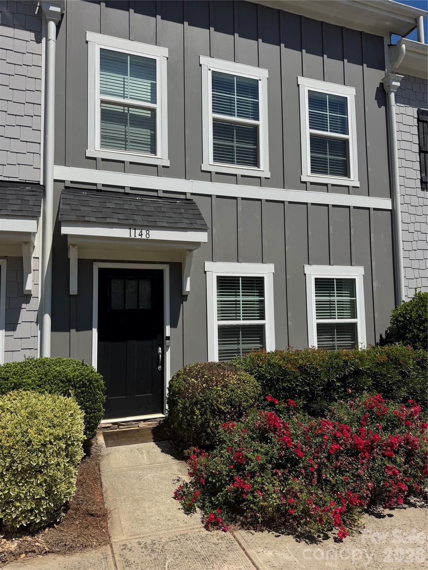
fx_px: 396
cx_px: 214
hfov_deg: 56.8
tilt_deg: +4.1
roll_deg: +0.9
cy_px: 285
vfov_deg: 71.6
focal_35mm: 24
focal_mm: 6.76
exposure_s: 1/7937
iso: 80
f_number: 1.78
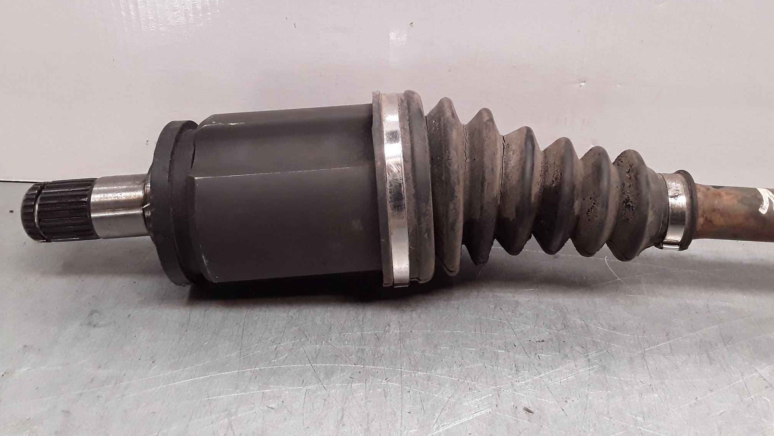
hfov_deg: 62.6
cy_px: 144
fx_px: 636
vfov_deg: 37.4
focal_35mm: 31
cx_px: 390
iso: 100
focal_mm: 2.91
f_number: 1.9
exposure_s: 1/100
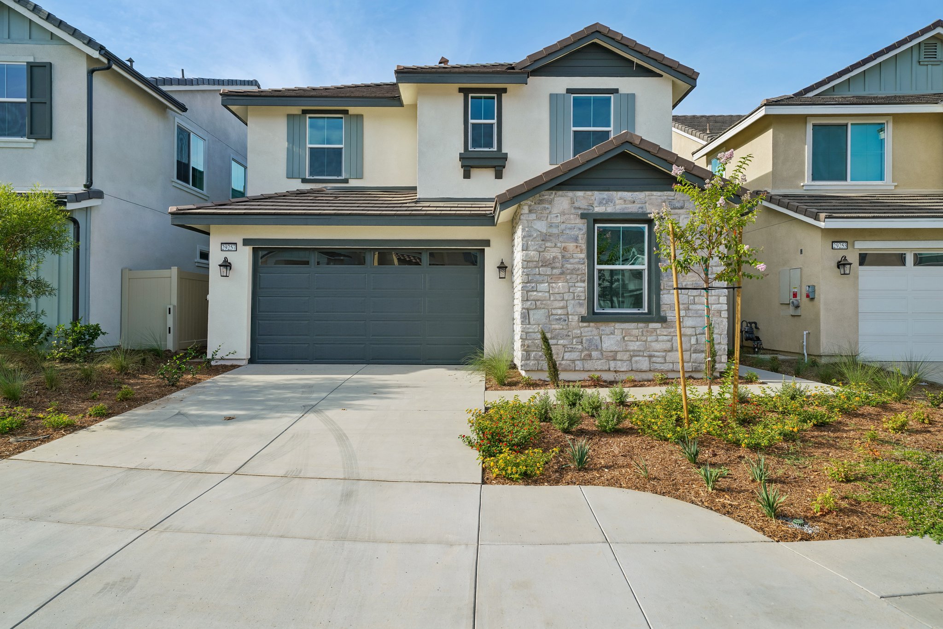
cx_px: 472
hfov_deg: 84.0
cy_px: 314
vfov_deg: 61.9
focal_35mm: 20
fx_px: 524
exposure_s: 1/125
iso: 100
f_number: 8
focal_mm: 20
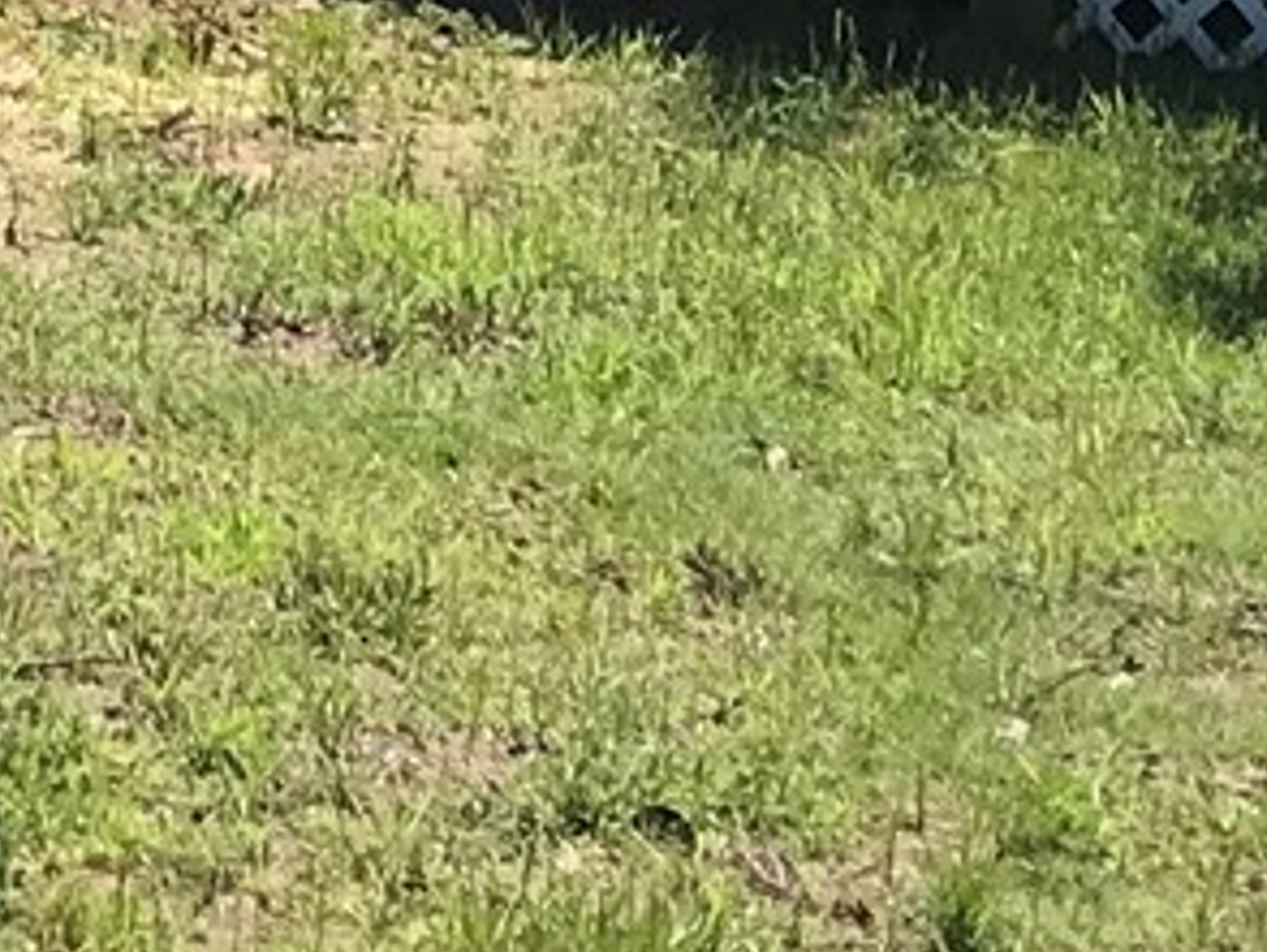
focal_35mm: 195
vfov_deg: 7.4
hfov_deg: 9.8
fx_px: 7143
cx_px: -616
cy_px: -762
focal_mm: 3.99
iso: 20
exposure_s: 1/2037
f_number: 1.8
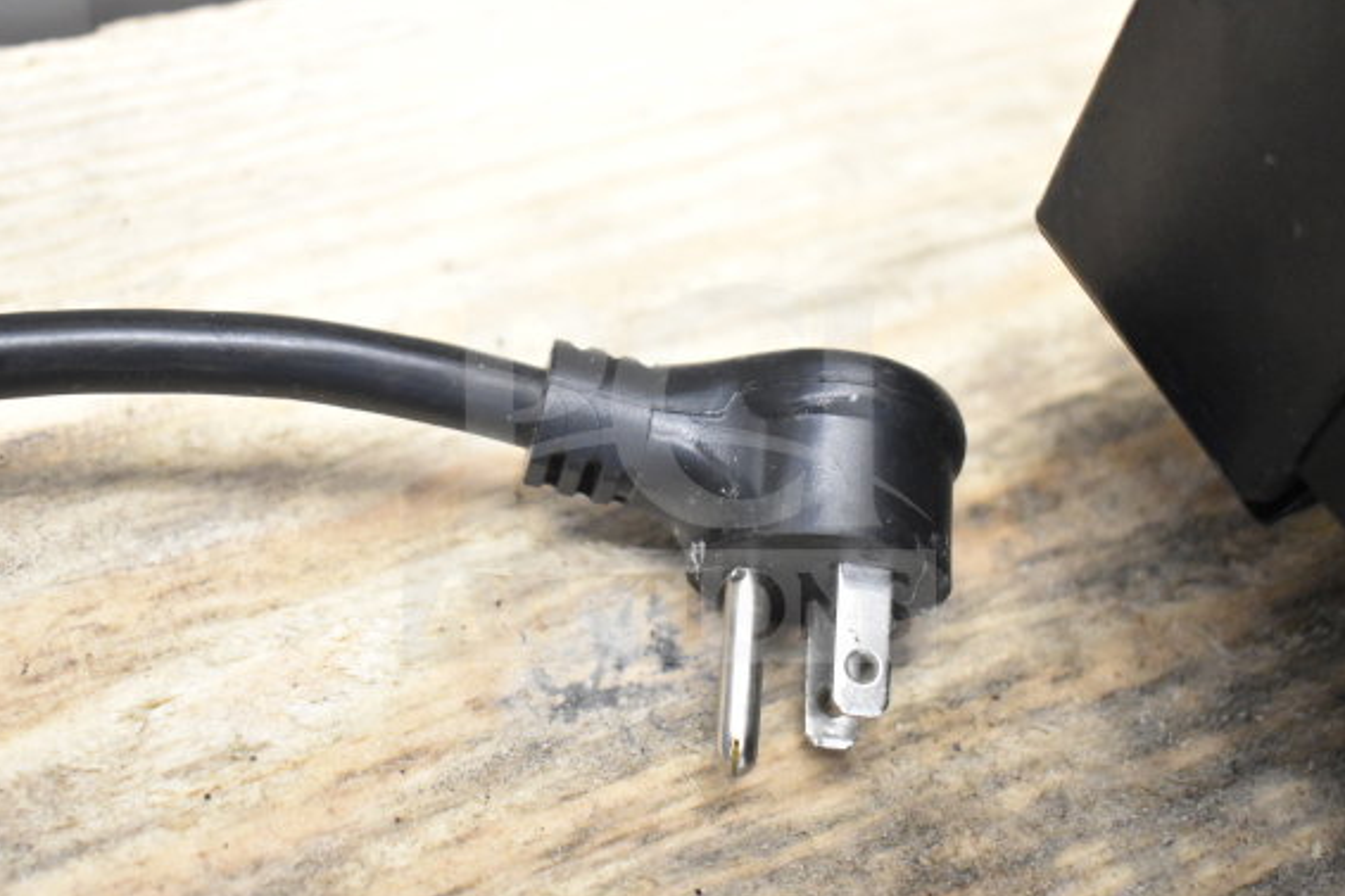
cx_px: 668
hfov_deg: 36.3
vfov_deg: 24.6
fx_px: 2054
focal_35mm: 55
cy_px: 474
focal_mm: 34
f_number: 5
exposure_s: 1/100
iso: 6400
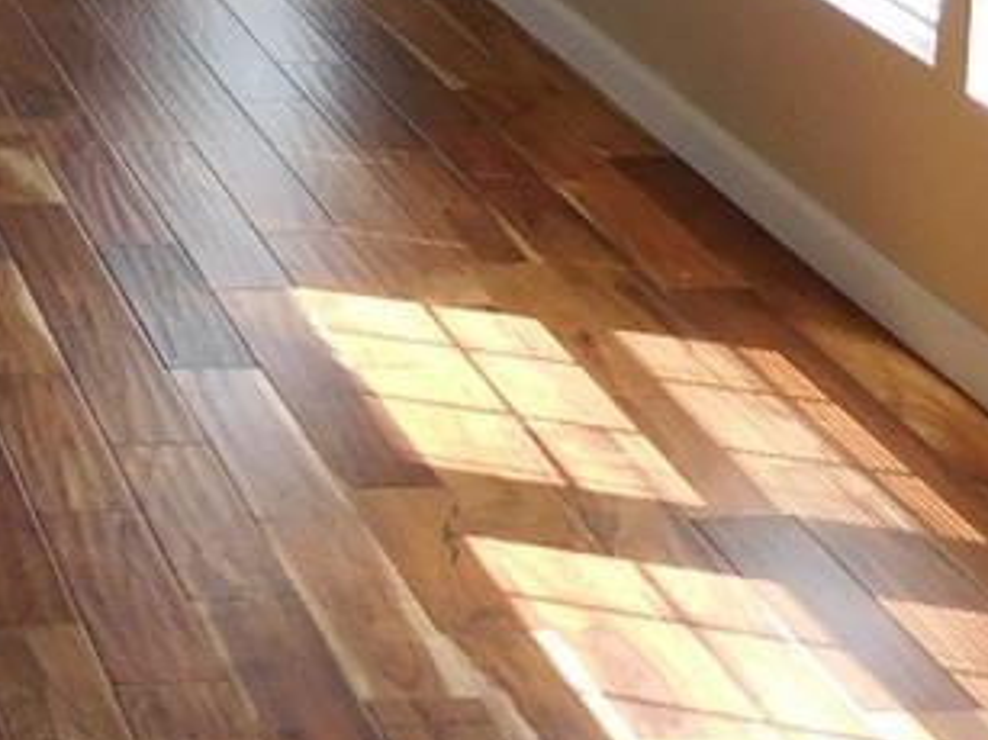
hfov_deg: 14.9
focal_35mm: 122
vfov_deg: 11.6
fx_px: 3481
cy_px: -393
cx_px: -550
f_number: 3.4
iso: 125
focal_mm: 4.5
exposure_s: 1/60
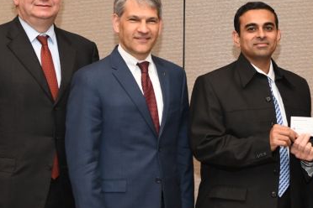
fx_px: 1026
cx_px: 252
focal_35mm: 118
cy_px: 109
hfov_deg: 17.2
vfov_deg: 11.6
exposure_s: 1/125
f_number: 5
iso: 1000
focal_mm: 34
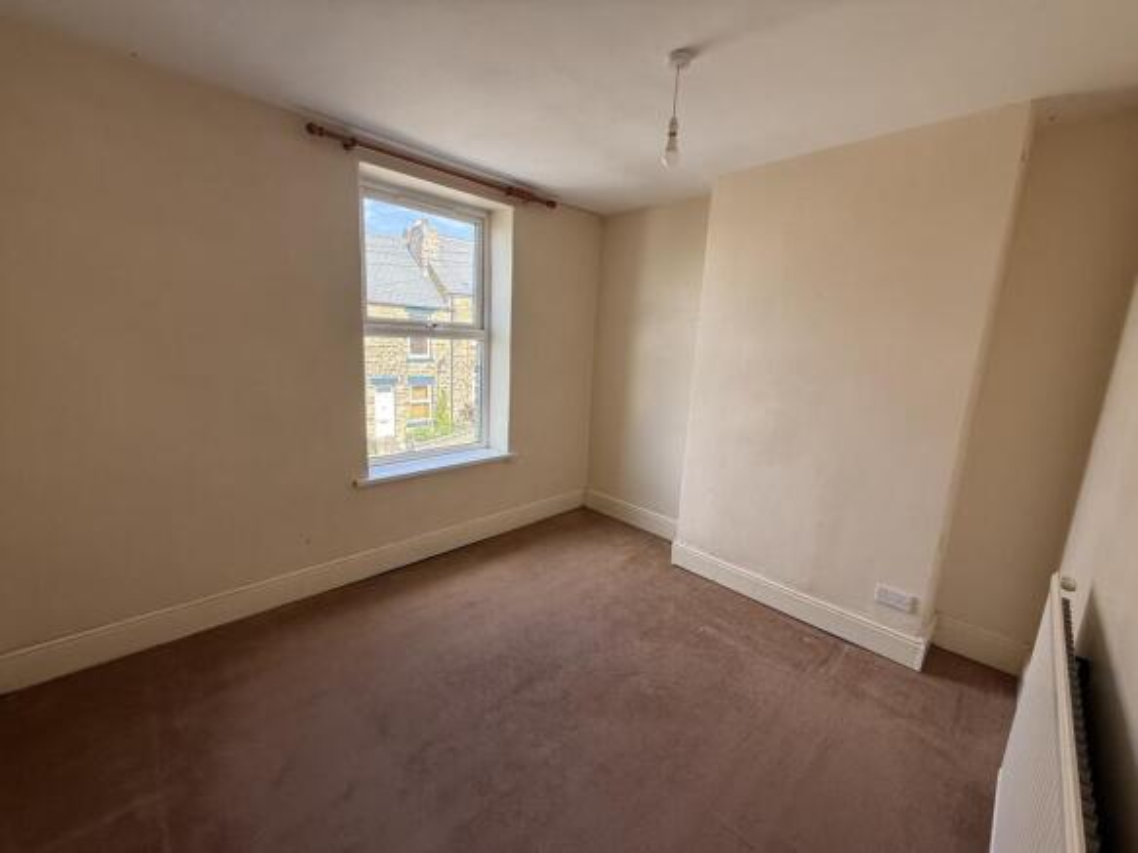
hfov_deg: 102.1
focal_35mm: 14
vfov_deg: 85.7
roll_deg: -2.1
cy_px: 426
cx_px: 569
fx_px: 460
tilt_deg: -10.3
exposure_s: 1/145
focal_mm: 2.22
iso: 50
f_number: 2.2
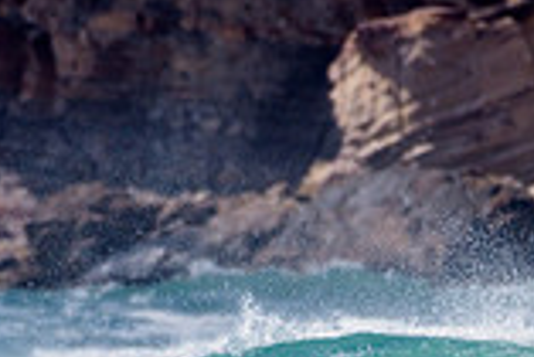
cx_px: 284
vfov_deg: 0.6
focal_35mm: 2258
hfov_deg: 0.9
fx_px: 33524
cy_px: 596
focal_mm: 500
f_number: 5.6
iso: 90
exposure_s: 1/2000
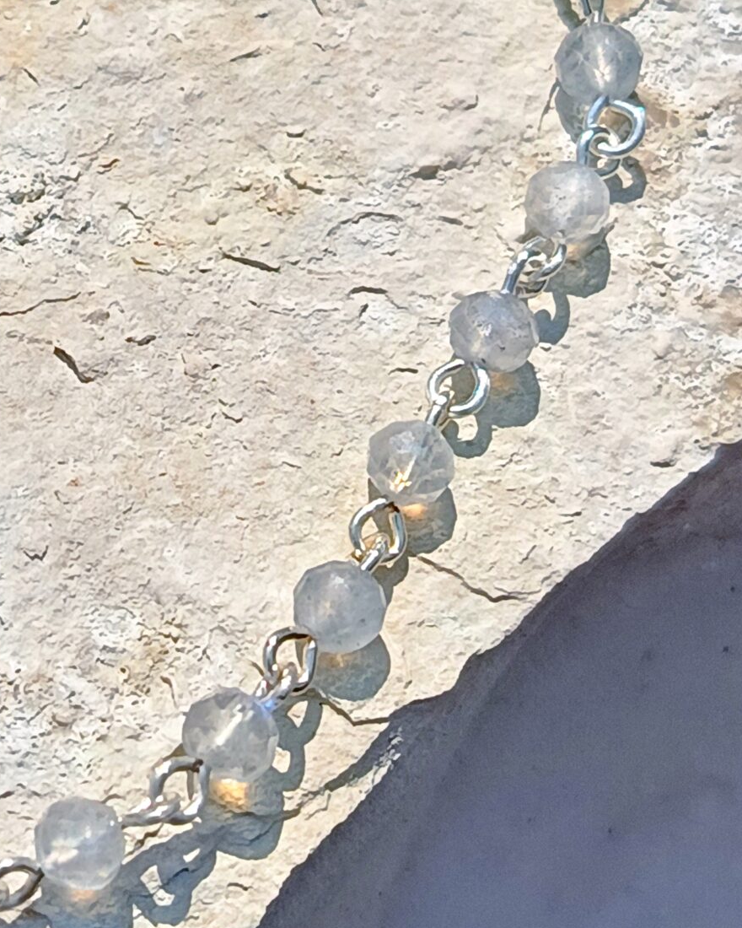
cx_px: 28
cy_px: 310
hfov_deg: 14.0
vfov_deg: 17.6
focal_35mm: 109
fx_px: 2992
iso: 50
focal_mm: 5.24
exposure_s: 1/898
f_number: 1.7
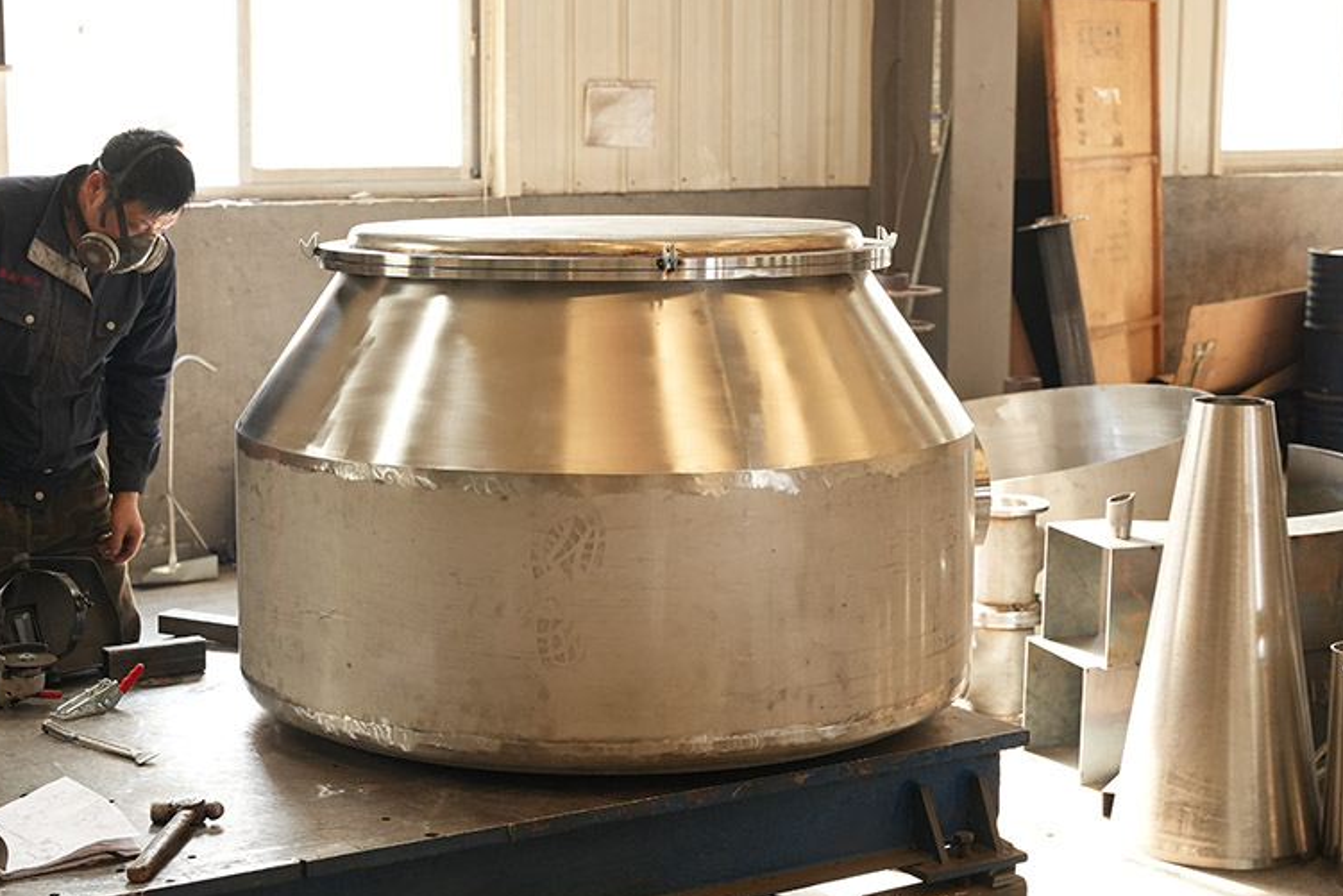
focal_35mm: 65
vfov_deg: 20.9
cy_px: 440
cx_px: 635
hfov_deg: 30.9
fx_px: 2425
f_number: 5.6
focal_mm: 61
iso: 2500
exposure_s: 1/160
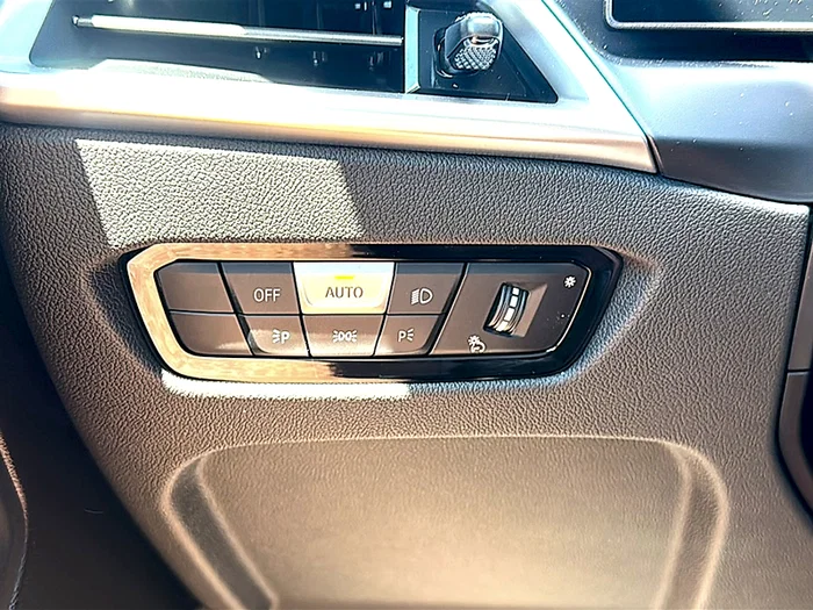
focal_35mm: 37
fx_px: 869
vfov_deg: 38.7
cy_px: 305
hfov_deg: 50.1
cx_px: 406
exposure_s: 1/99
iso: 64
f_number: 1.78
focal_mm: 6.86
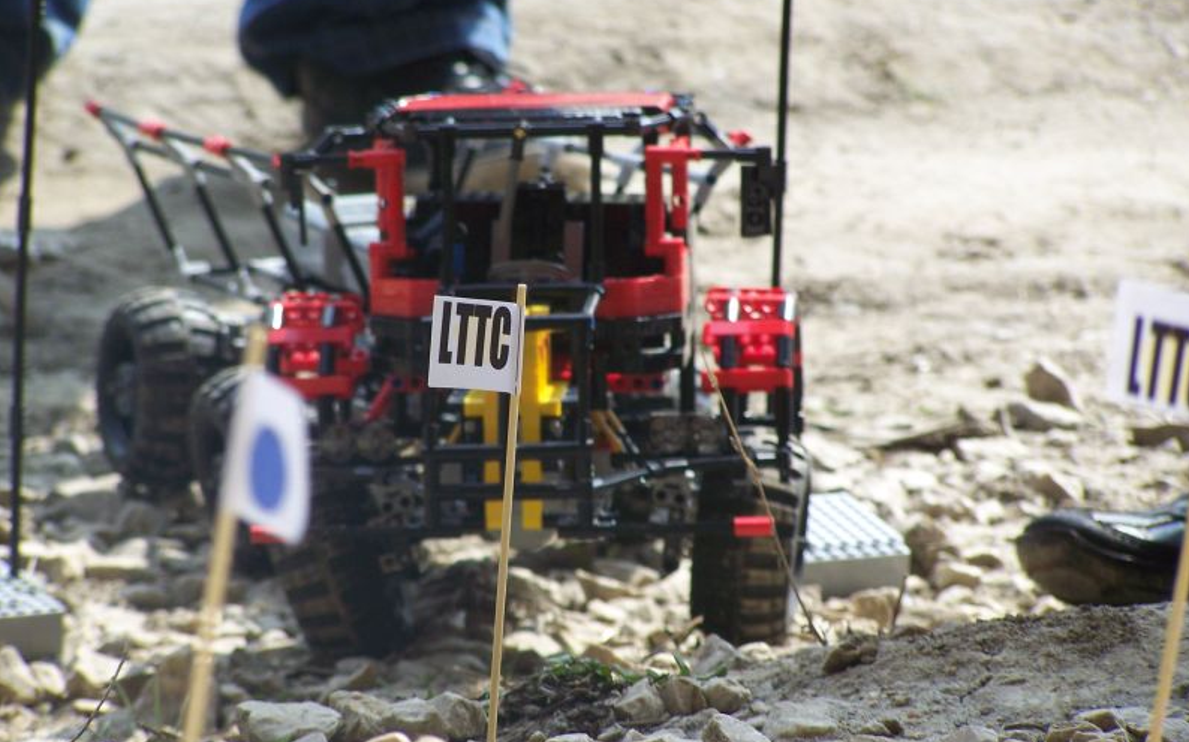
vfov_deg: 4.8
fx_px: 8910
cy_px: 358
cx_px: 596
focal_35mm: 275
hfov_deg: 7.6
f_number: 3.3
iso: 80
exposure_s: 1/500
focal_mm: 42.8
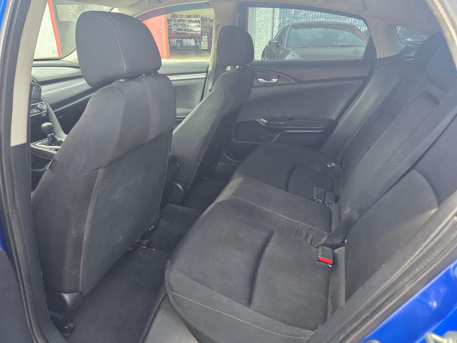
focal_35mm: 23
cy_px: 172
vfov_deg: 58.9
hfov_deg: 73.9
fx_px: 304
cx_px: 228
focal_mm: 6.3
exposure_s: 1/180
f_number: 1.7
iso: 125
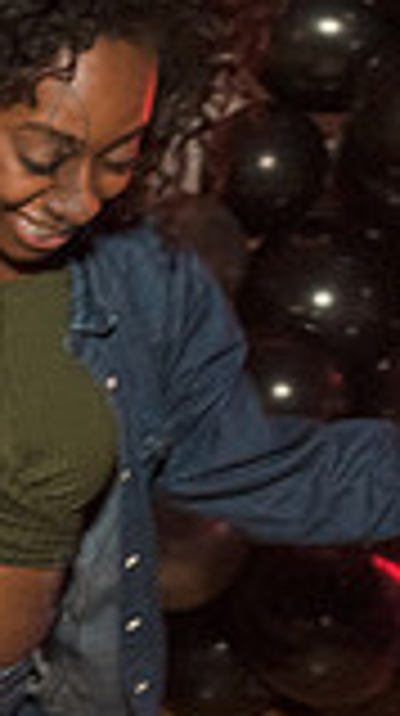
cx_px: -38
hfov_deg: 10.7
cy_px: 677
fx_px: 2101
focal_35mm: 111
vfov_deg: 18.9
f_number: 3.5
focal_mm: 24
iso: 2000
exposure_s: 1/250
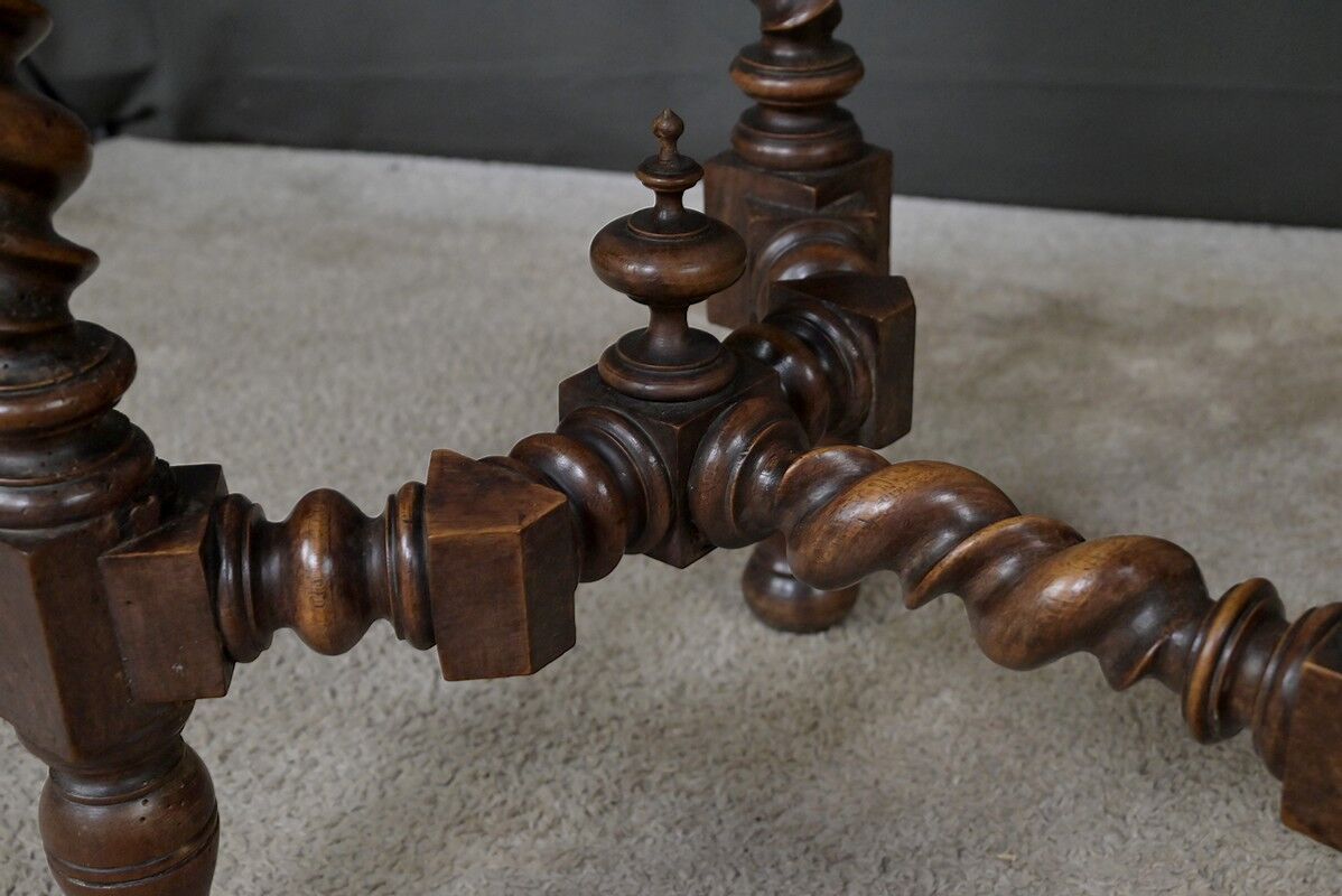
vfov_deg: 27.0
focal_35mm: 50
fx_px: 1865
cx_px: 671
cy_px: 448
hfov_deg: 39.6
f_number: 9
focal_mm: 50
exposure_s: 1/100
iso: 5000
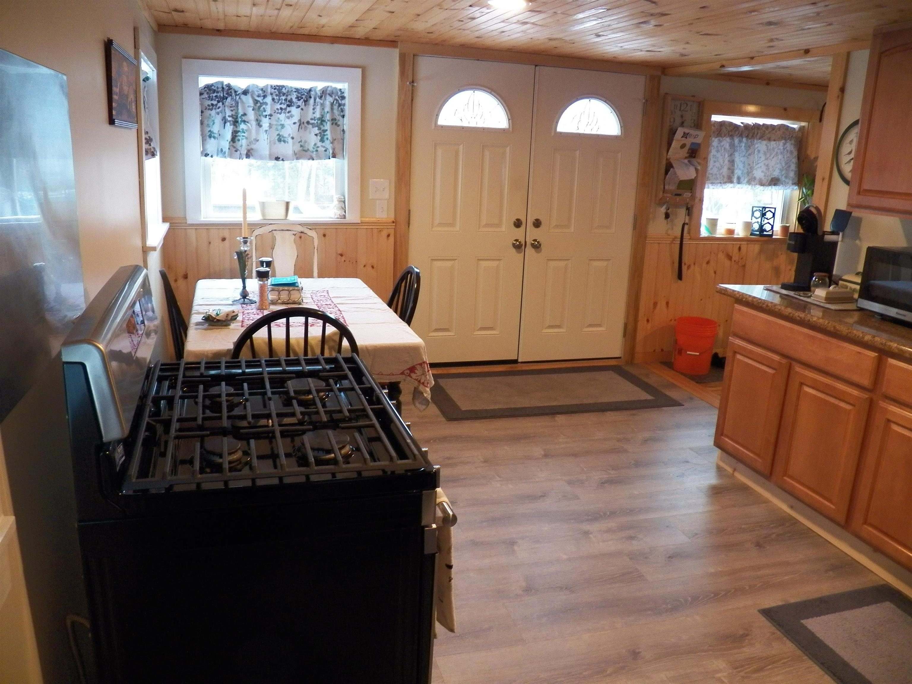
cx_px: 456
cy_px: 342
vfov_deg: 49.7
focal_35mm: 28
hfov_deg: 63.4
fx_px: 738
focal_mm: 4.9
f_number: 2.8
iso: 320
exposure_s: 1/30
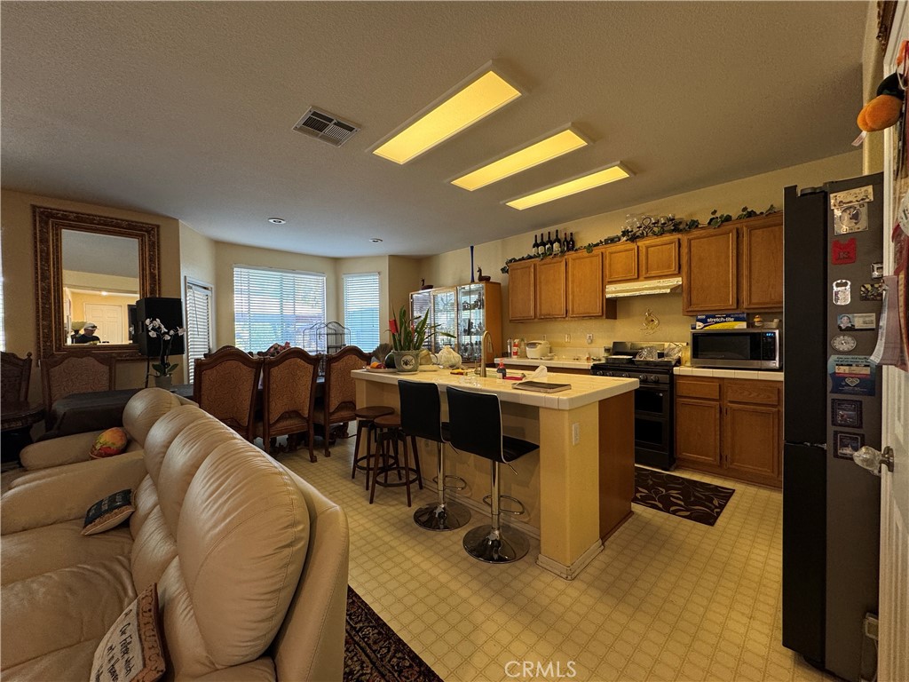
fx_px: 368
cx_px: 454
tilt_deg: -0.3
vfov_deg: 85.7
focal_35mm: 14
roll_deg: +1.3
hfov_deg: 102.1
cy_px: 341
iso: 160
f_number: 2.2
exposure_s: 1/60
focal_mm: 2.22
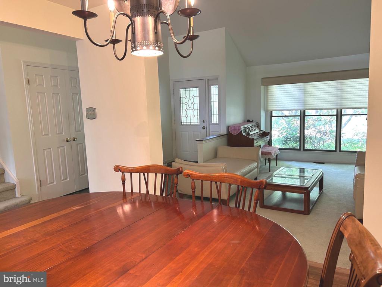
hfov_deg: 67.3
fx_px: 287
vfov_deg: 53.1
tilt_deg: -8.4
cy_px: 144
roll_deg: +2.6
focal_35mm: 26
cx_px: 191
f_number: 1.5
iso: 125
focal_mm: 5.7
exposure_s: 1/60
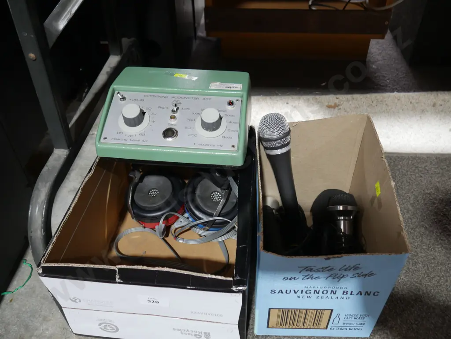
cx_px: 226
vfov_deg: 46.8
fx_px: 391
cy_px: 170
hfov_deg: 59.9
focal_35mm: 30
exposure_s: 1/60
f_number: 3.6
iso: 1000
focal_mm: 15
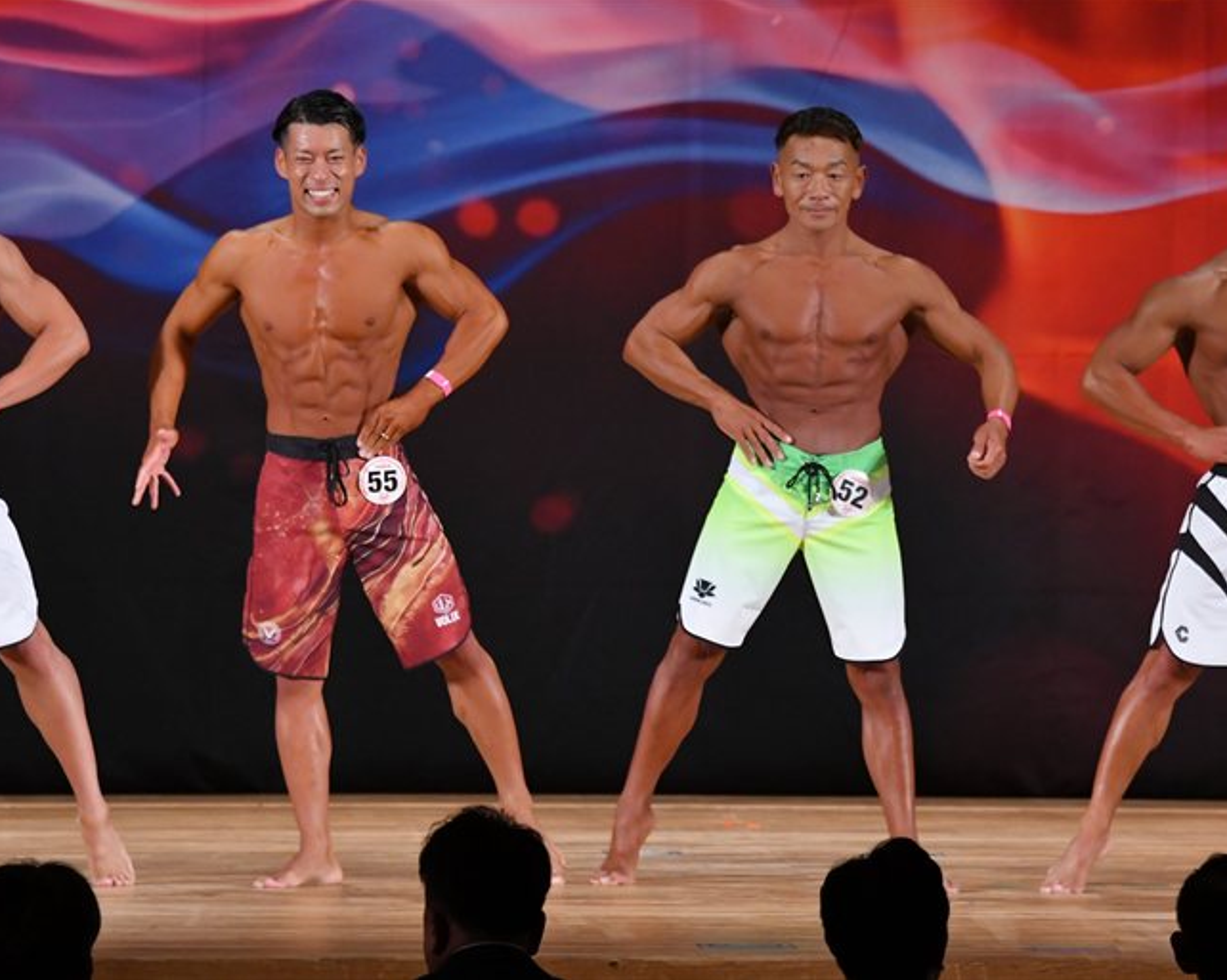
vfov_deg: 5.7
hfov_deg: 7.1
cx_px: 609
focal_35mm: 272
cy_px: 489
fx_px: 9873
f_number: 5.6
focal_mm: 160
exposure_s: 1/400
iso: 3200
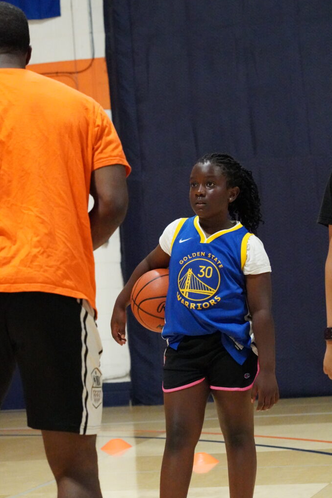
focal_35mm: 129
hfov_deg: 10.7
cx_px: 167
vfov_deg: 16.0
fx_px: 1778
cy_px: 249
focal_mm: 85
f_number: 5.6
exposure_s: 1/500
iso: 16000
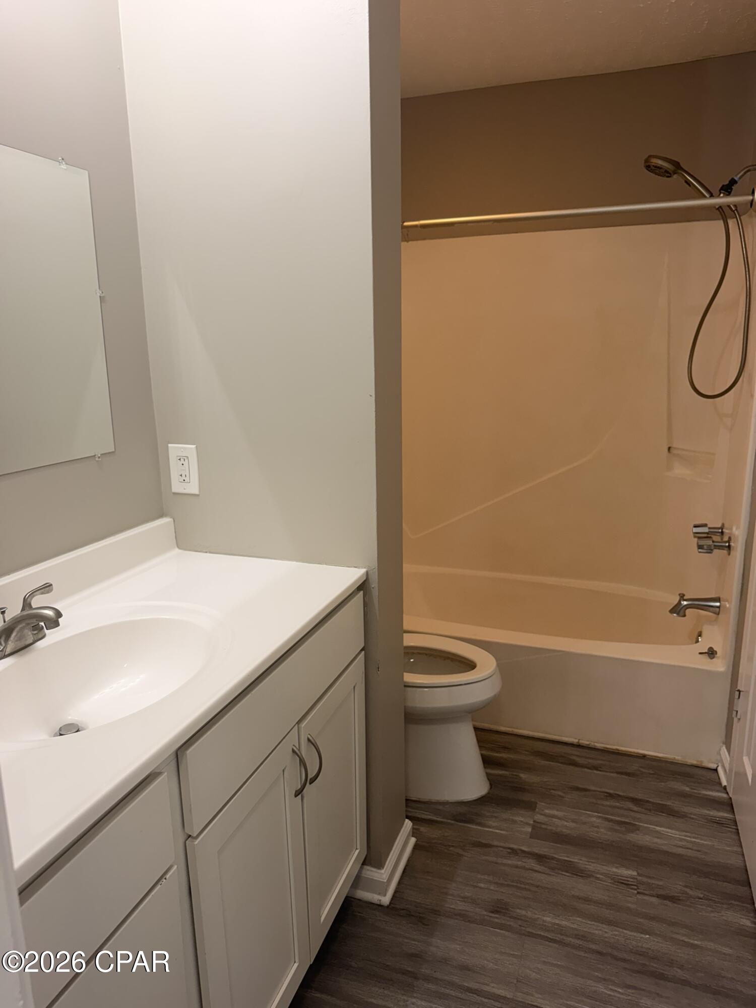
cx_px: 378
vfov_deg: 71.6
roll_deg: +1.9
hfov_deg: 56.8
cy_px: 504
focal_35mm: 24
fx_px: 699
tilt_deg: -12.9
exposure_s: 1/120
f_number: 1.78
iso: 100
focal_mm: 6.76
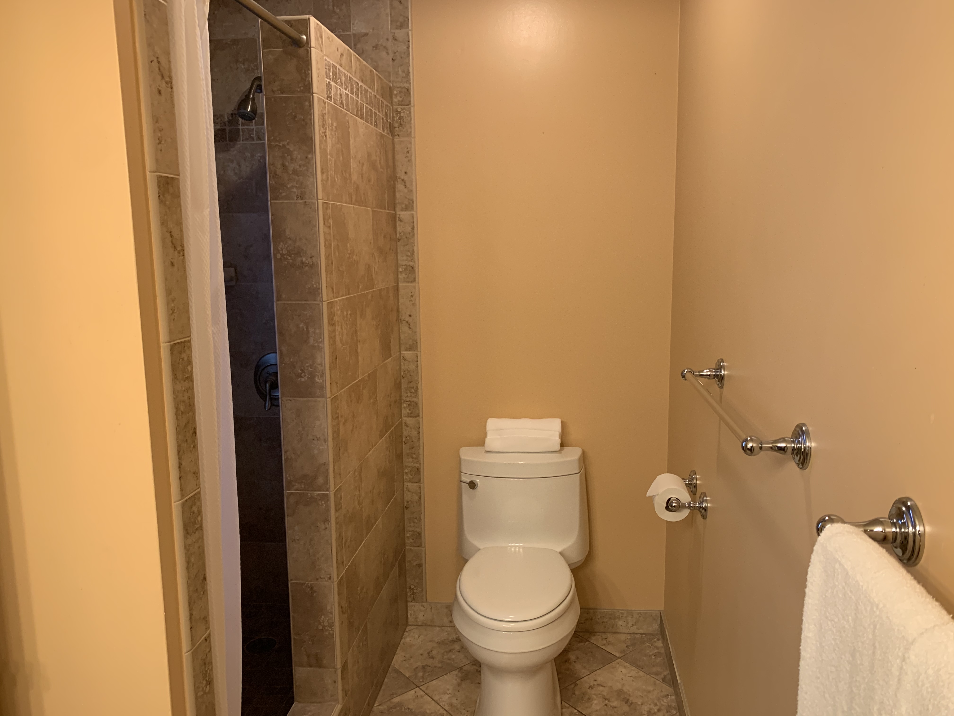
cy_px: 358
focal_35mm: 26
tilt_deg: -8.3
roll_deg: -0.5
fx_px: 717
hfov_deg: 67.3
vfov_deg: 53.1
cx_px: 477
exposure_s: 1/60
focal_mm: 4.25
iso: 80
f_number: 1.8
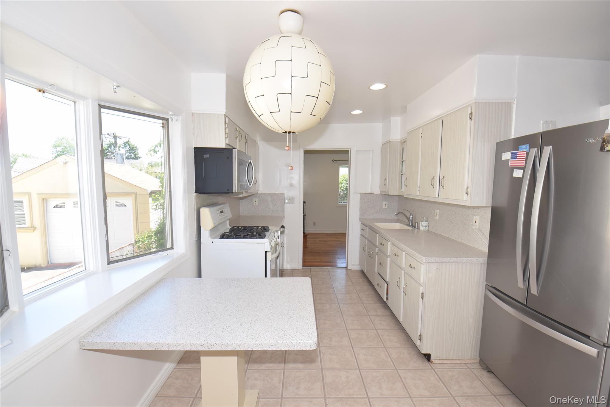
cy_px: 204
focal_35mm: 16
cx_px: 305
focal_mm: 10.5
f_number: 6.3
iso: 200
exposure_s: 1/60
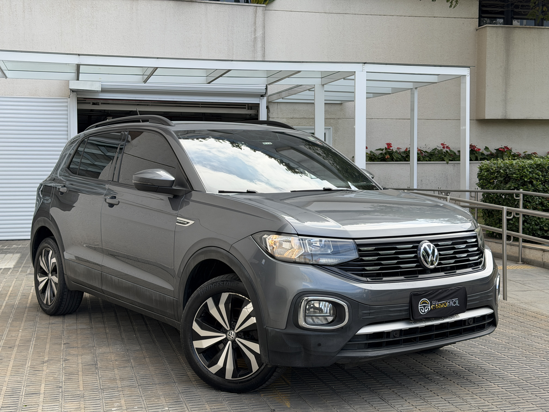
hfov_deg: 39.7
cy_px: 206
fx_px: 761
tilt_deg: -1.9
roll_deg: +0.9
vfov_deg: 30.3
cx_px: 274
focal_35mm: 48
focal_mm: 6.76
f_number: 1.78
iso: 64
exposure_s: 1/975
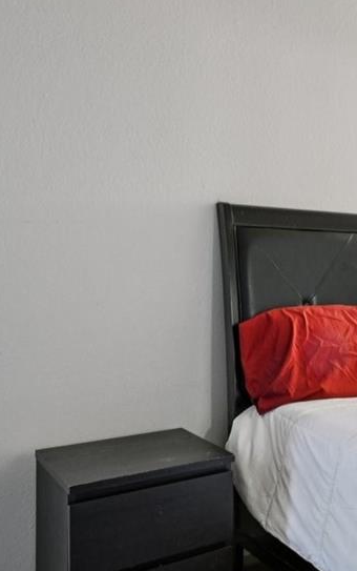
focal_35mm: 42
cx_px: 567
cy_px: 265
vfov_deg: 47.1
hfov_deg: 23.1
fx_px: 653
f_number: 11
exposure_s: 1/3.33
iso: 400
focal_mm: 14
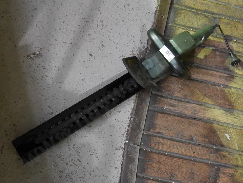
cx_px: 122
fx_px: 309
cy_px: 92
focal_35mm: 44
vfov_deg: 32.9
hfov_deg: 42.9
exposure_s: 1/10
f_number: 4.8
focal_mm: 22
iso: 3200
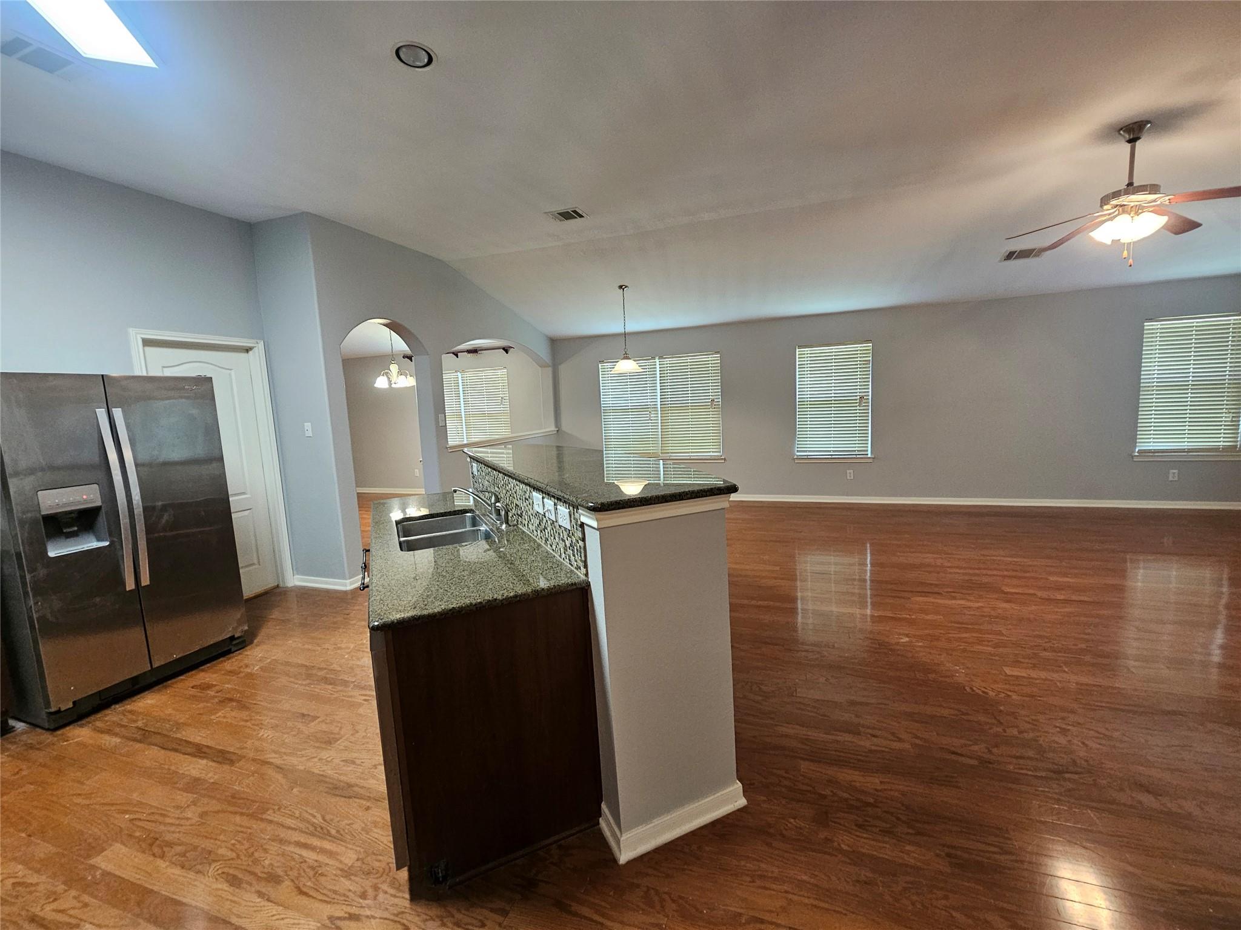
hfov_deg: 106.2
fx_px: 466
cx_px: 620
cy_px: 465
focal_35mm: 13
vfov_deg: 89.9
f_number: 2.2
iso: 320
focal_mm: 2.2
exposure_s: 1/30
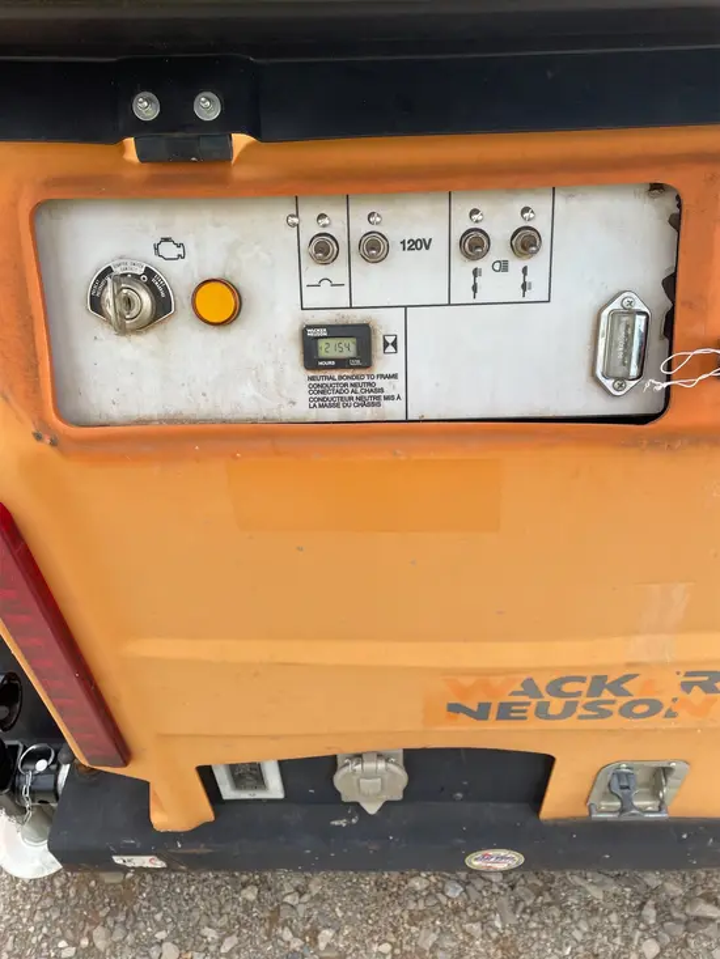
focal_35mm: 26
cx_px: 360
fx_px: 721
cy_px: 480
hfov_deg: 53.1
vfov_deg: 67.3
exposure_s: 1/1195
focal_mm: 4.2
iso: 32
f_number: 1.6
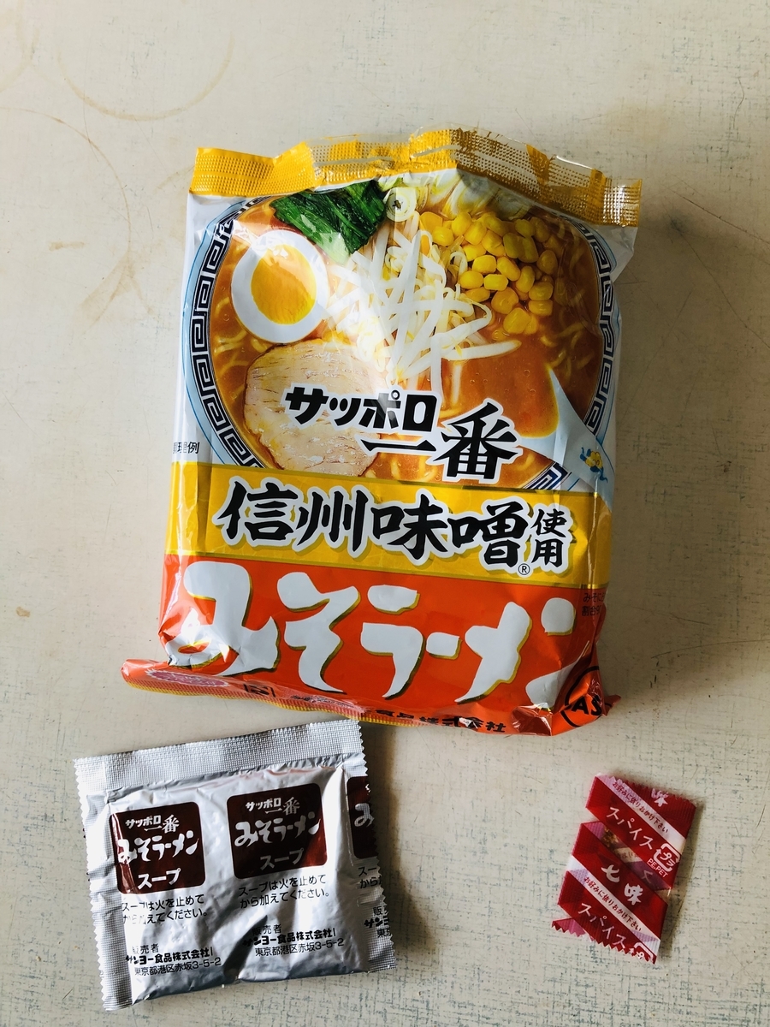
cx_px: 385
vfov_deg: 63.4
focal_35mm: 28
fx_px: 830
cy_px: 514
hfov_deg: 49.7
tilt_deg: -83.6
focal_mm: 3.99
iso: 40
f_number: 1.8
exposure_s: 1/24
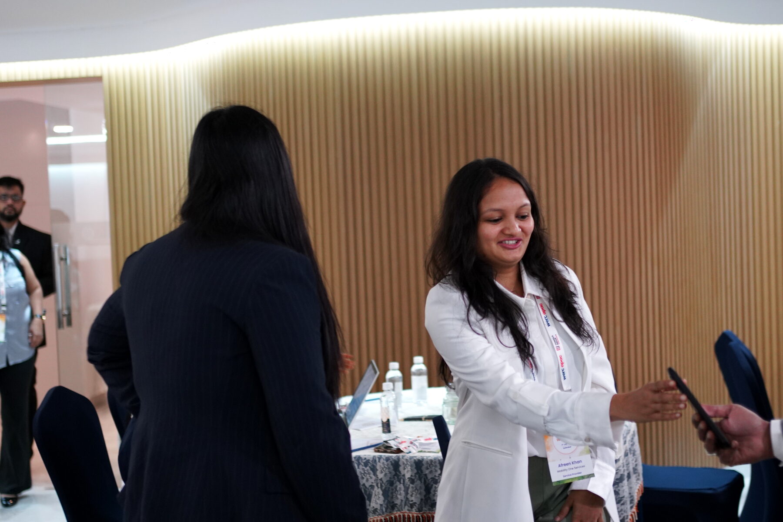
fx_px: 1131
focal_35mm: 52
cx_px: 392
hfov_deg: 38.2
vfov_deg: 26.0
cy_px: 261
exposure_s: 1/100
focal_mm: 35
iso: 1250
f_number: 1.8
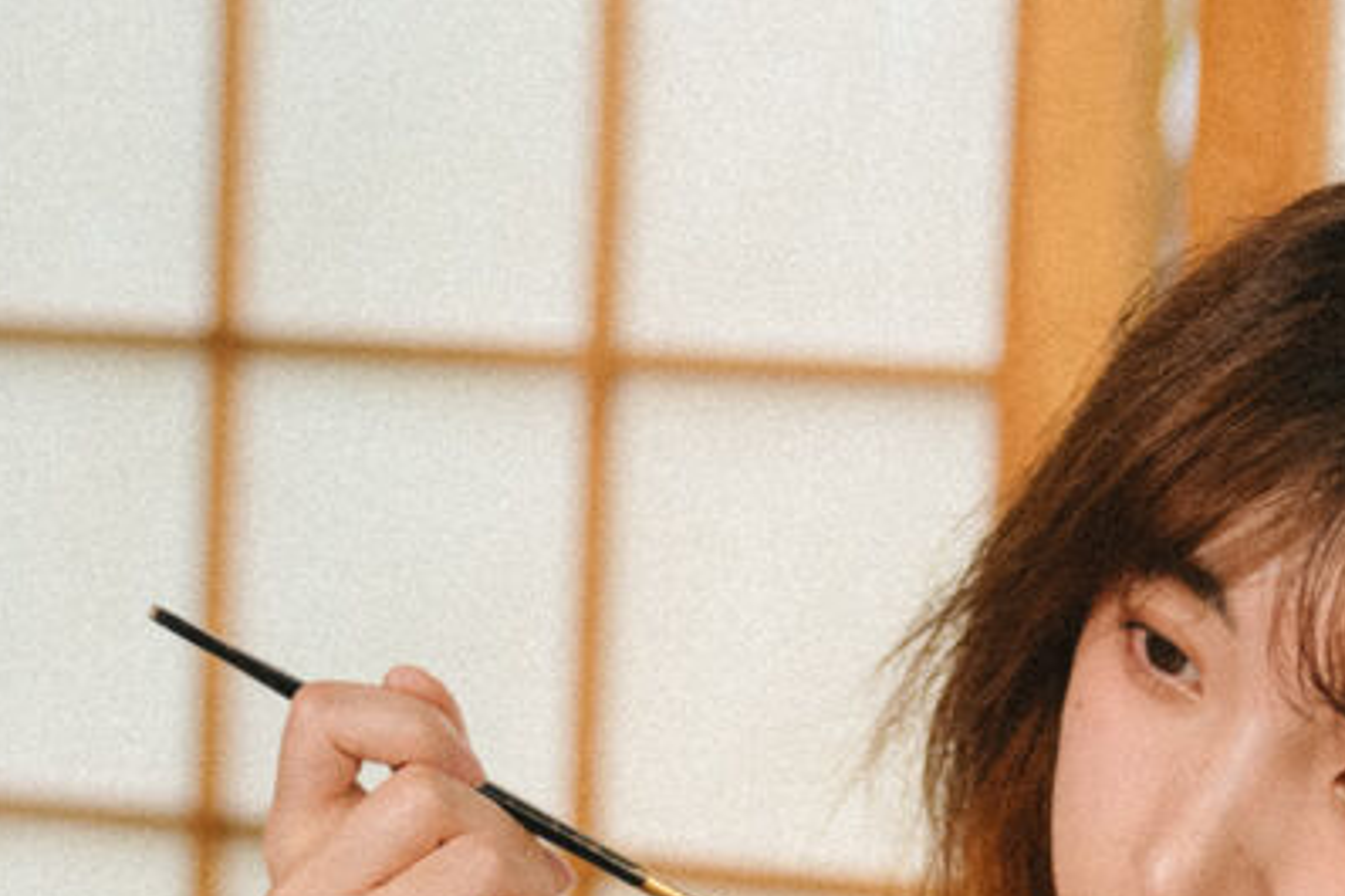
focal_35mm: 184
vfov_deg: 7.3
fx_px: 6871
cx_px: 1200
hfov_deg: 11.1
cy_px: 1295
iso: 400
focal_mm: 61
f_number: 2.5
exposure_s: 1/800
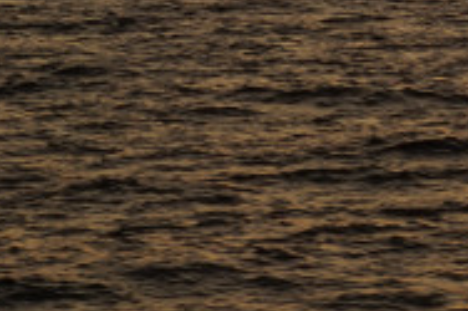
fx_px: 3729
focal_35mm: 287
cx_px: 702
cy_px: -280
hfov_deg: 7.1
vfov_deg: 4.7
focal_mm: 45
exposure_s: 1/80
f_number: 9
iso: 100
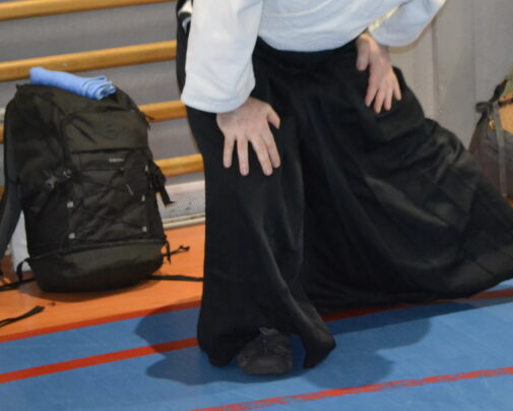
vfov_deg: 11.2
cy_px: 85
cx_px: 374
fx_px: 2080
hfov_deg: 14.0
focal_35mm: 137
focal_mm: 48
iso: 3200
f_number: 5.6
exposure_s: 1/60
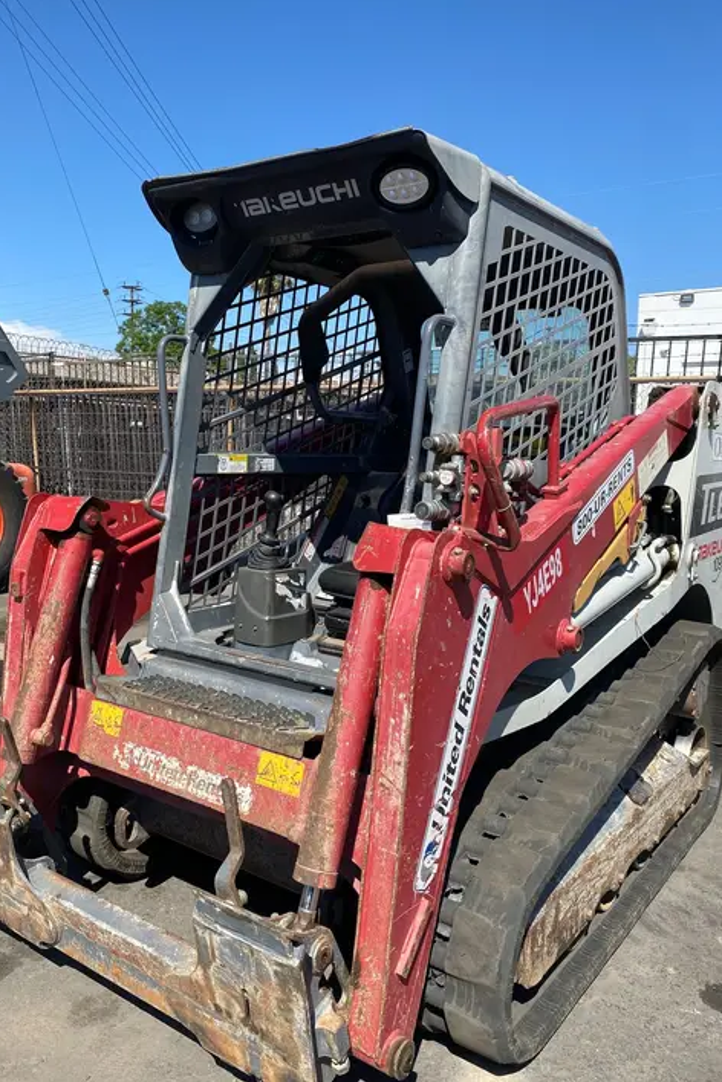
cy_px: 556
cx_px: 329
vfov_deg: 65.5
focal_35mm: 28
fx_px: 842
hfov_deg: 46.3
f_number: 1.8
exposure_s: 1/2315
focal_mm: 4.25
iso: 32
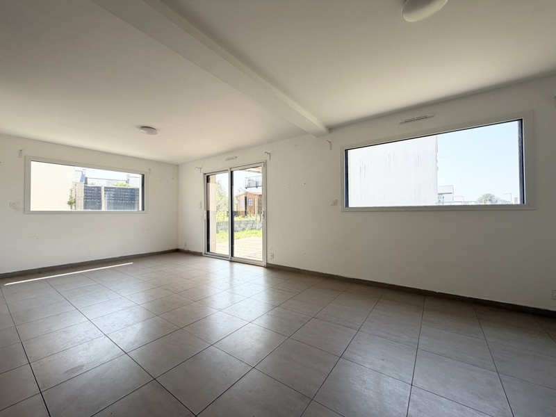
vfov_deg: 85.7
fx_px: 225
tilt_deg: +1.2
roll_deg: +0.9
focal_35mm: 14
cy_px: 208
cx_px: 278
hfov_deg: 102.1
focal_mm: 2.22
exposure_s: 1/388
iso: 50
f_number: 2.2
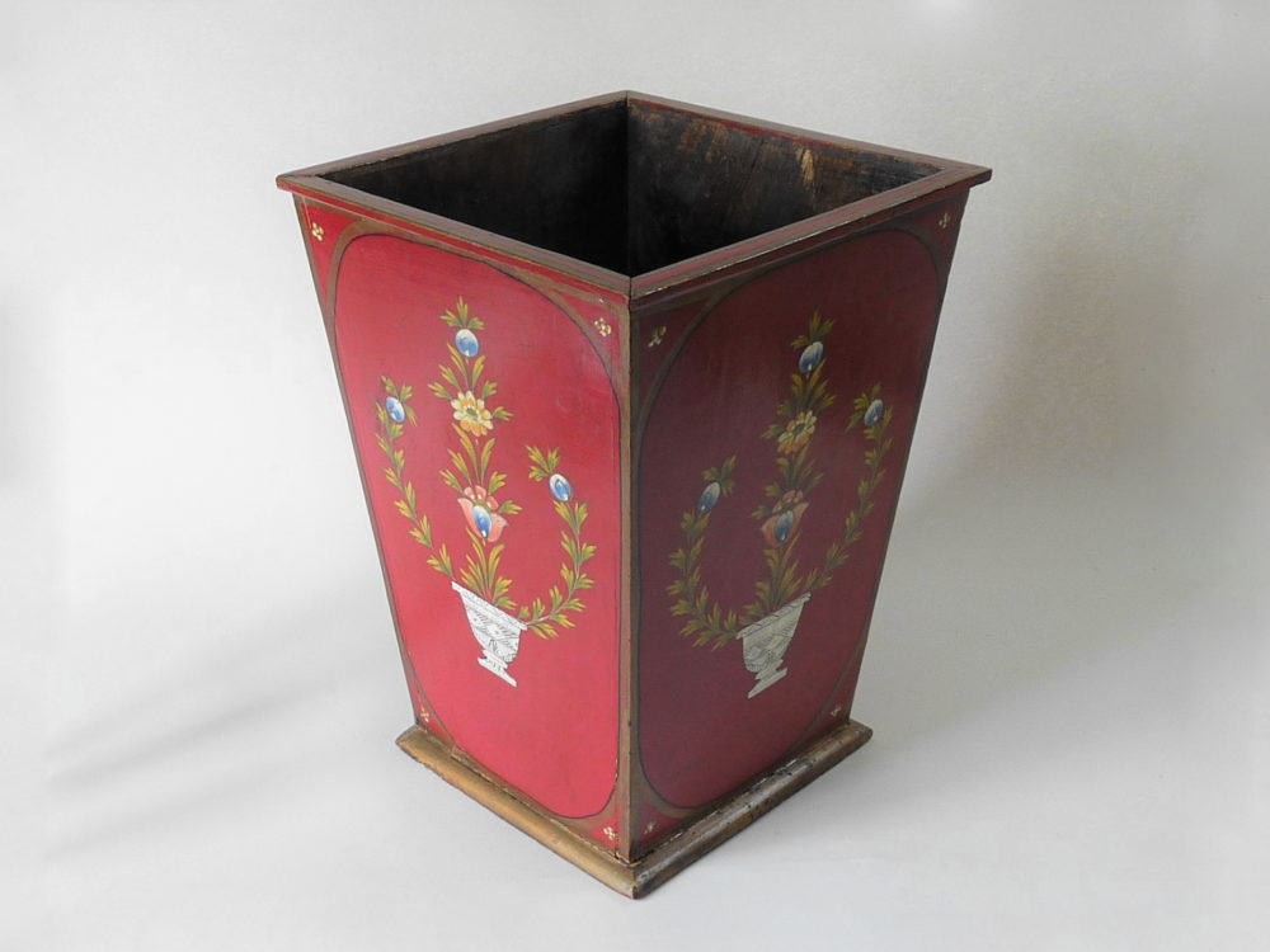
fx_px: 1578
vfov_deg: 33.6
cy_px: 476
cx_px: 635
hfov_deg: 43.9
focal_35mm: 43
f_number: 3.3
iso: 80
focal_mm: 4.1
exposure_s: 1/30
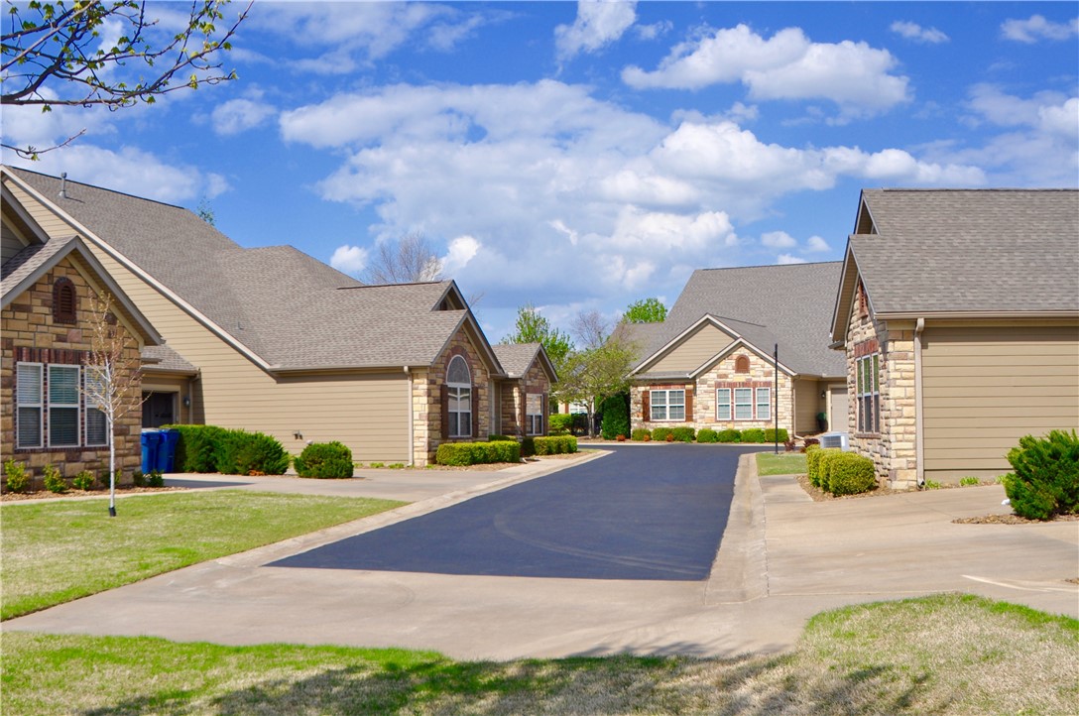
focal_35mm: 42
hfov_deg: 46.5
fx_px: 1257
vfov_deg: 31.8
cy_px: 358
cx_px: 540
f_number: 10
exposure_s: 1/400
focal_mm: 28
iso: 200
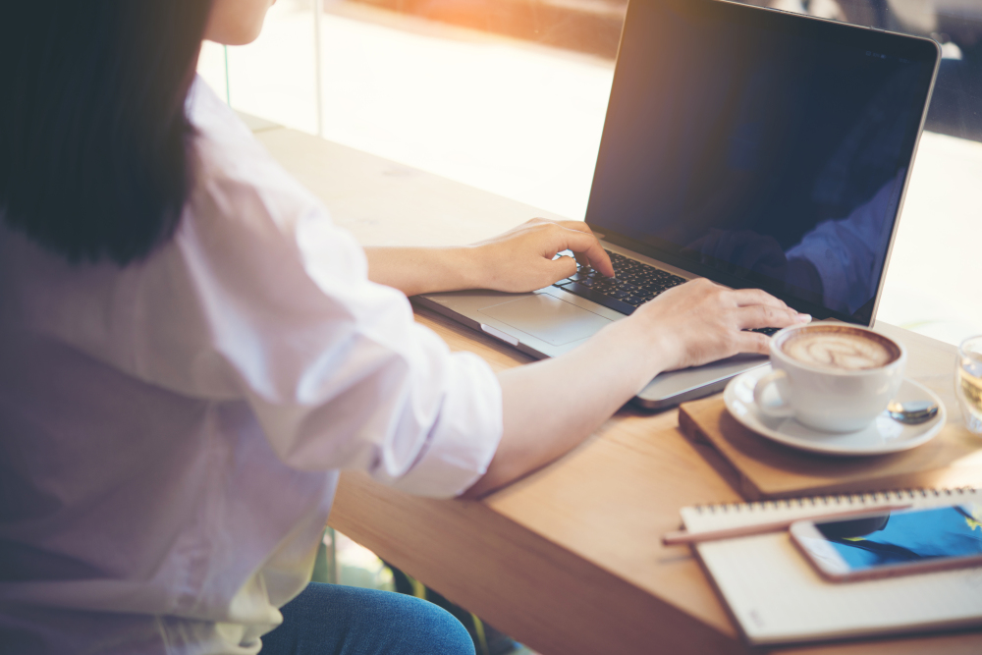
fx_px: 1637
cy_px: 328
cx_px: 491
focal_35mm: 60
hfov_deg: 33.4
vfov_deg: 22.6
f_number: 2.8
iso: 200
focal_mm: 60
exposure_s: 1/160
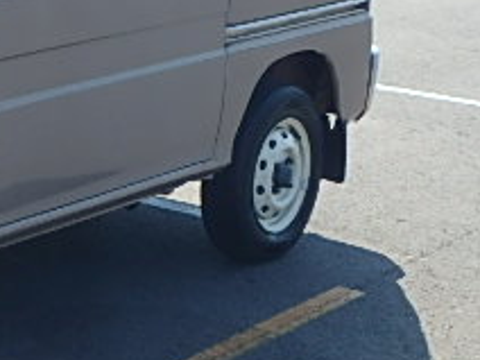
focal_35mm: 118
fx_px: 1636
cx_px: -199
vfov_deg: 12.4
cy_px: -25
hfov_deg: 15.6
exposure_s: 1/320
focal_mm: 6.9
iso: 125
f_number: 5.1
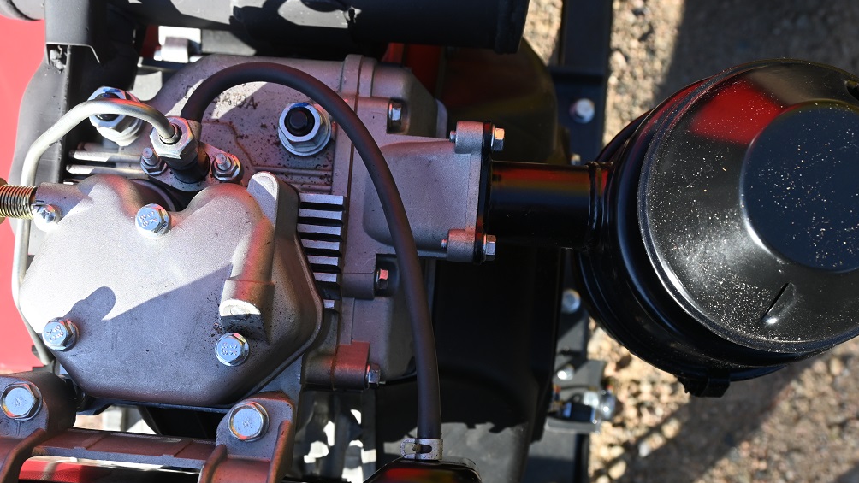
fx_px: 993
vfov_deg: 27.3
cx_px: 422
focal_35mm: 44
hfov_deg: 46.8
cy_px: 283
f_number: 5.6
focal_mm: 25
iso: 200
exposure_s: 1/250
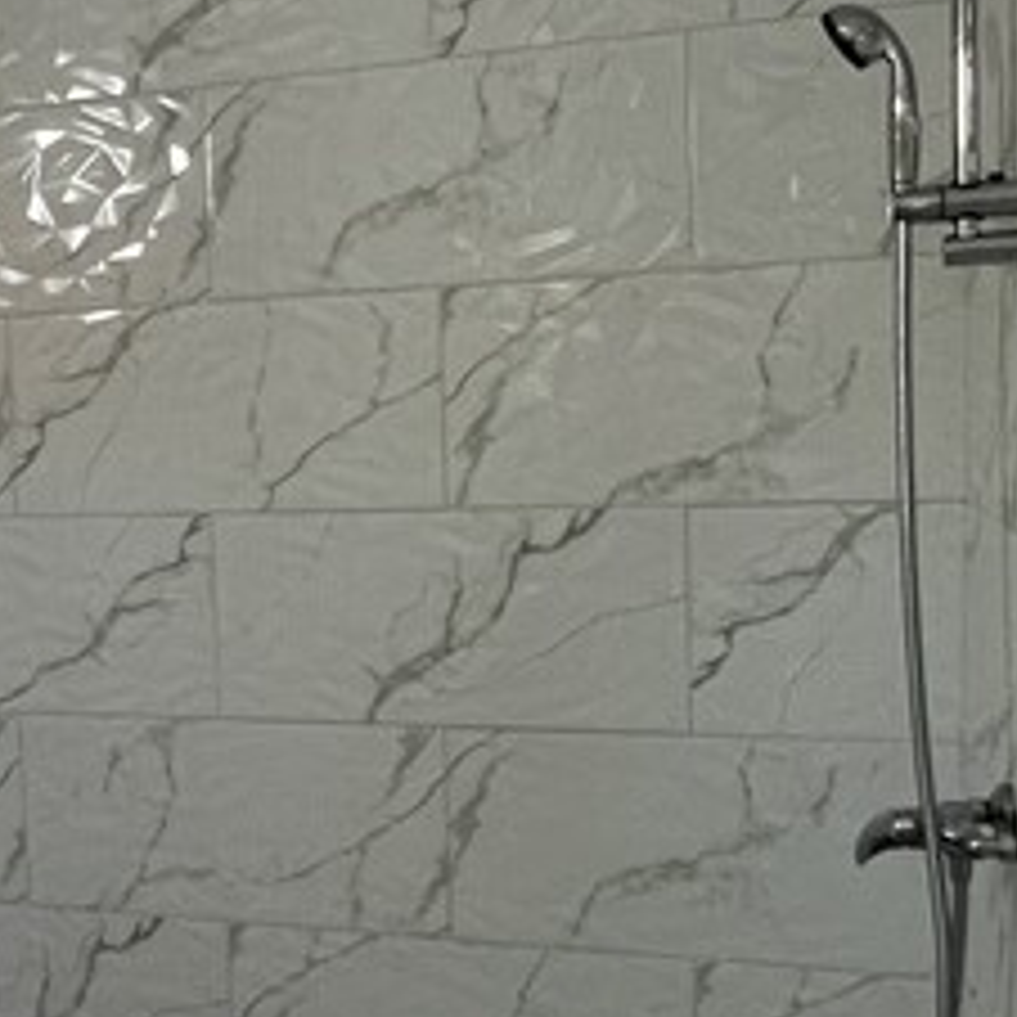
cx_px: -310
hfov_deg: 27.3
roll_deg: +3.6
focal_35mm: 52
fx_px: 1728
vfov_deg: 32.8
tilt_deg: -3.9
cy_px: 504
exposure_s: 1/100
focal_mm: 1.57
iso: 160
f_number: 1.8
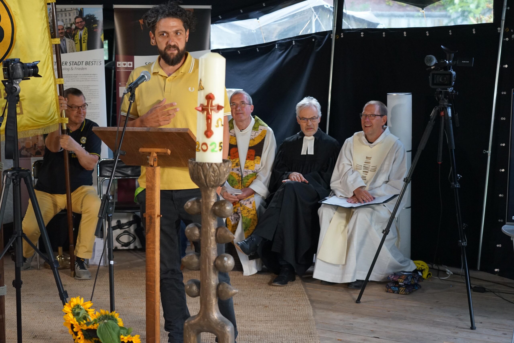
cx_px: 257
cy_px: 172
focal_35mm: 55
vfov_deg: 24.6
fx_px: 785
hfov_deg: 36.2
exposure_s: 1/160
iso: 2500
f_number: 4
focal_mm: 55
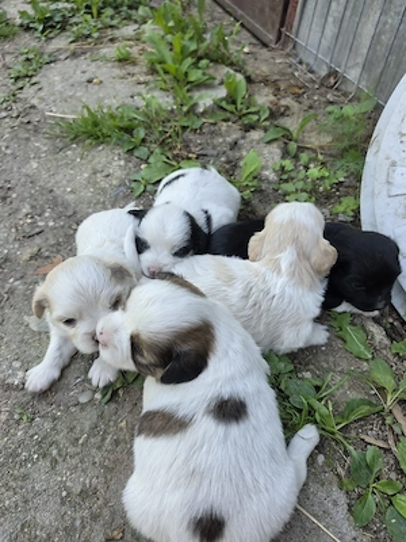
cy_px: 271
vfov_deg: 73.9
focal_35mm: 23
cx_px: 203
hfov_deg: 58.9
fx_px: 360
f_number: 1.4
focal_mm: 6.5
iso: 20
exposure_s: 1/182
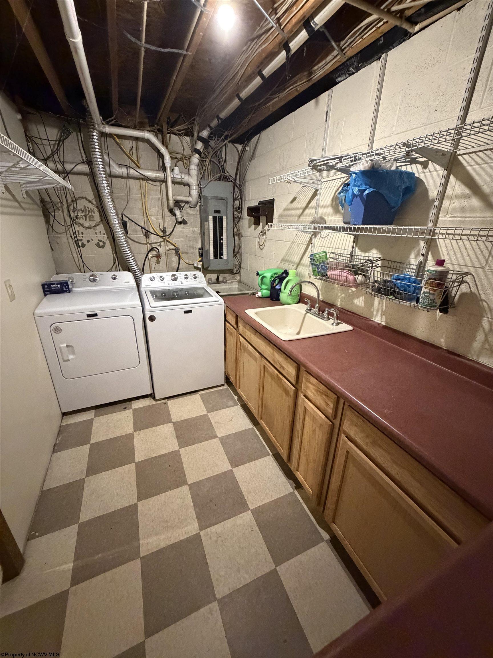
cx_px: 246
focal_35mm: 14
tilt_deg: -20.9
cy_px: 329
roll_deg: -1.6
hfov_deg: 85.7
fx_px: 266
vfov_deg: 102.1
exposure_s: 1/60
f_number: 2.2
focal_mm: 2.22
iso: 1250
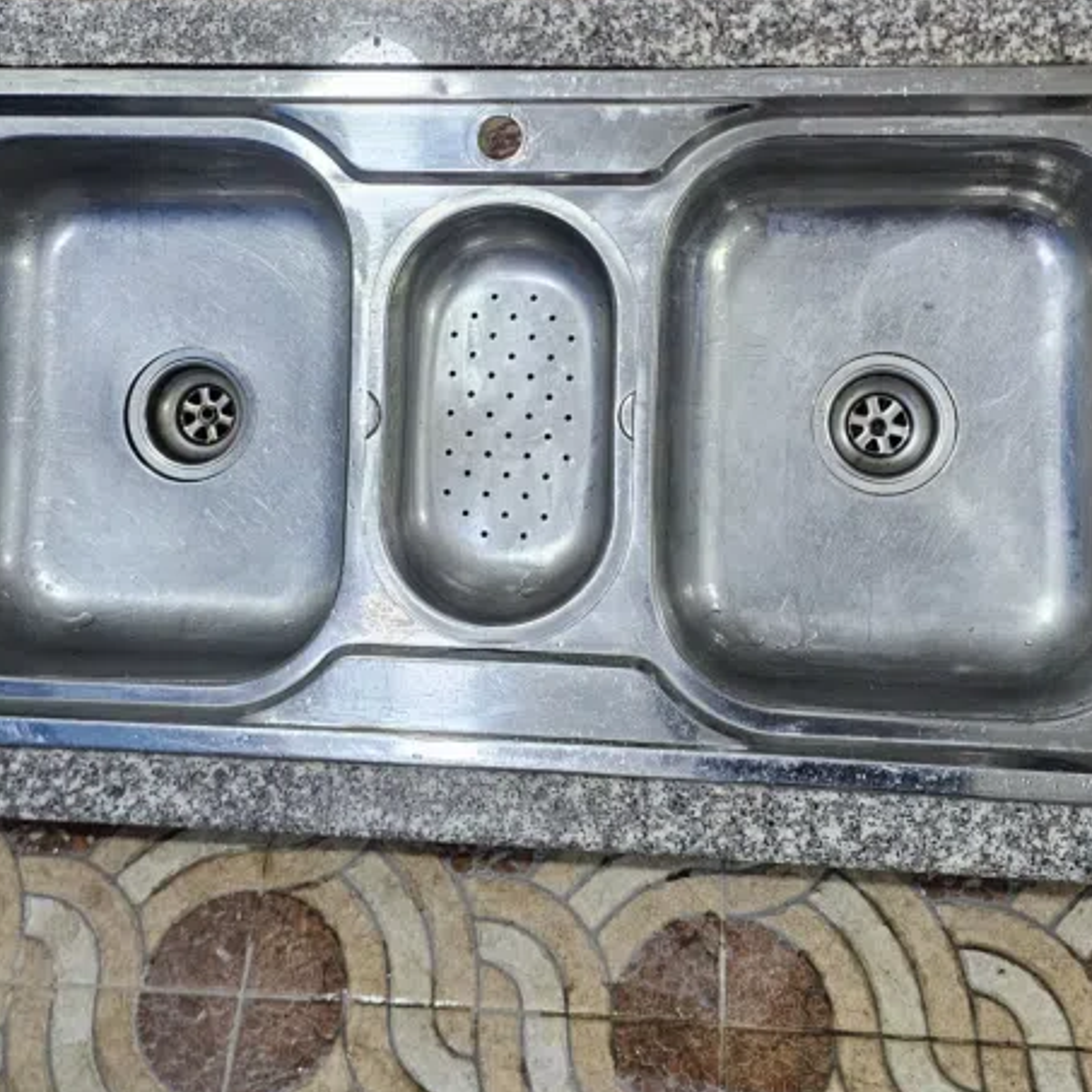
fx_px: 1642
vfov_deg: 36.4
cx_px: 477
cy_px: 371
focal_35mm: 46
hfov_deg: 36.7
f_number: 1.7
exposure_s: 1/100
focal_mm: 6.3
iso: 320
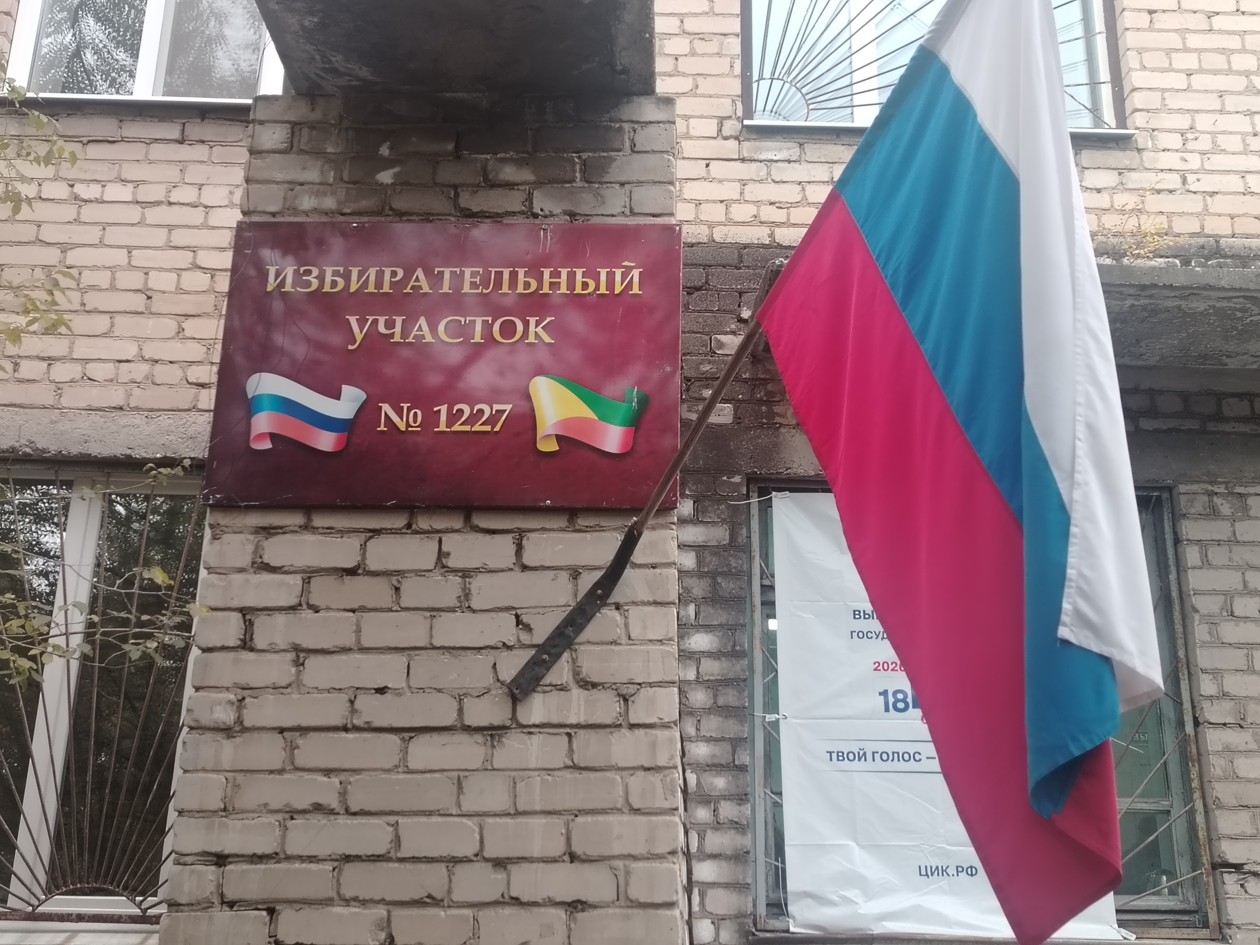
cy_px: 472
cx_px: 630
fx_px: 1383
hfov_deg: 49.0
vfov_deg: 37.7
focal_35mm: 38
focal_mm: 5.25
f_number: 1.75
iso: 469
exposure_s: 1/50
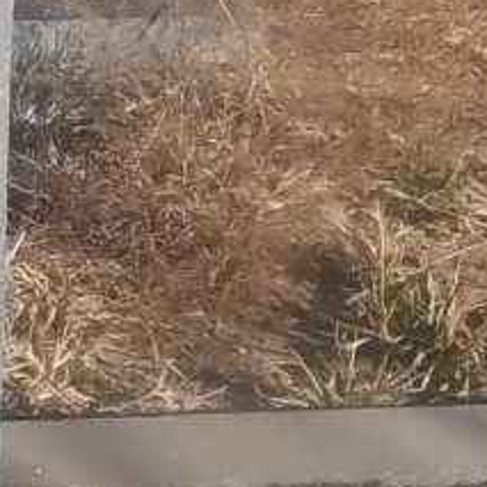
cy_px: -7
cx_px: -755
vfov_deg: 10.9
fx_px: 2531
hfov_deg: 9.5
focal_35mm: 159
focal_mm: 5.7
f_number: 5.5
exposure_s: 1/400
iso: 80
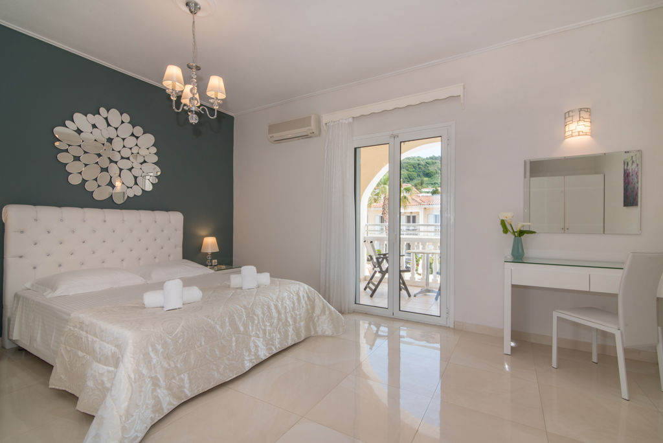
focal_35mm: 16
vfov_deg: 73.8
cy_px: 222
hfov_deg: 96.7
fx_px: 295
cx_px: 332
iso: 100
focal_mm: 16
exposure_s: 1/25
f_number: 14
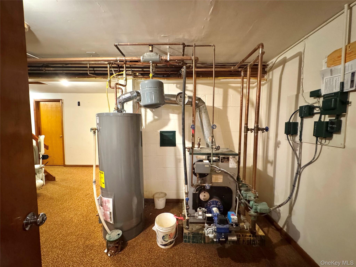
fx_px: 144
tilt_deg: -5.2
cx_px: 178
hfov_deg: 102.1
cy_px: 134
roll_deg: -0.7
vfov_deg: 85.7
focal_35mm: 14
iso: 1000
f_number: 2.2
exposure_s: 1/40
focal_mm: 2.22
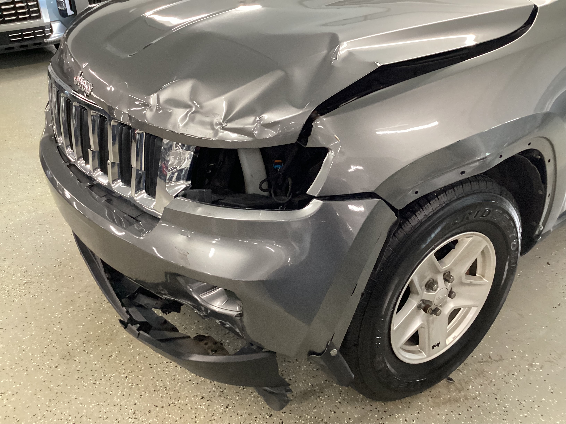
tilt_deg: -30.8
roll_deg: +1.7
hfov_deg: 58.4
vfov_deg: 45.4
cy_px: 212
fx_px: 507
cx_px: 283
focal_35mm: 31
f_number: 2.4
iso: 320
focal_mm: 3.3
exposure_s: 1/50
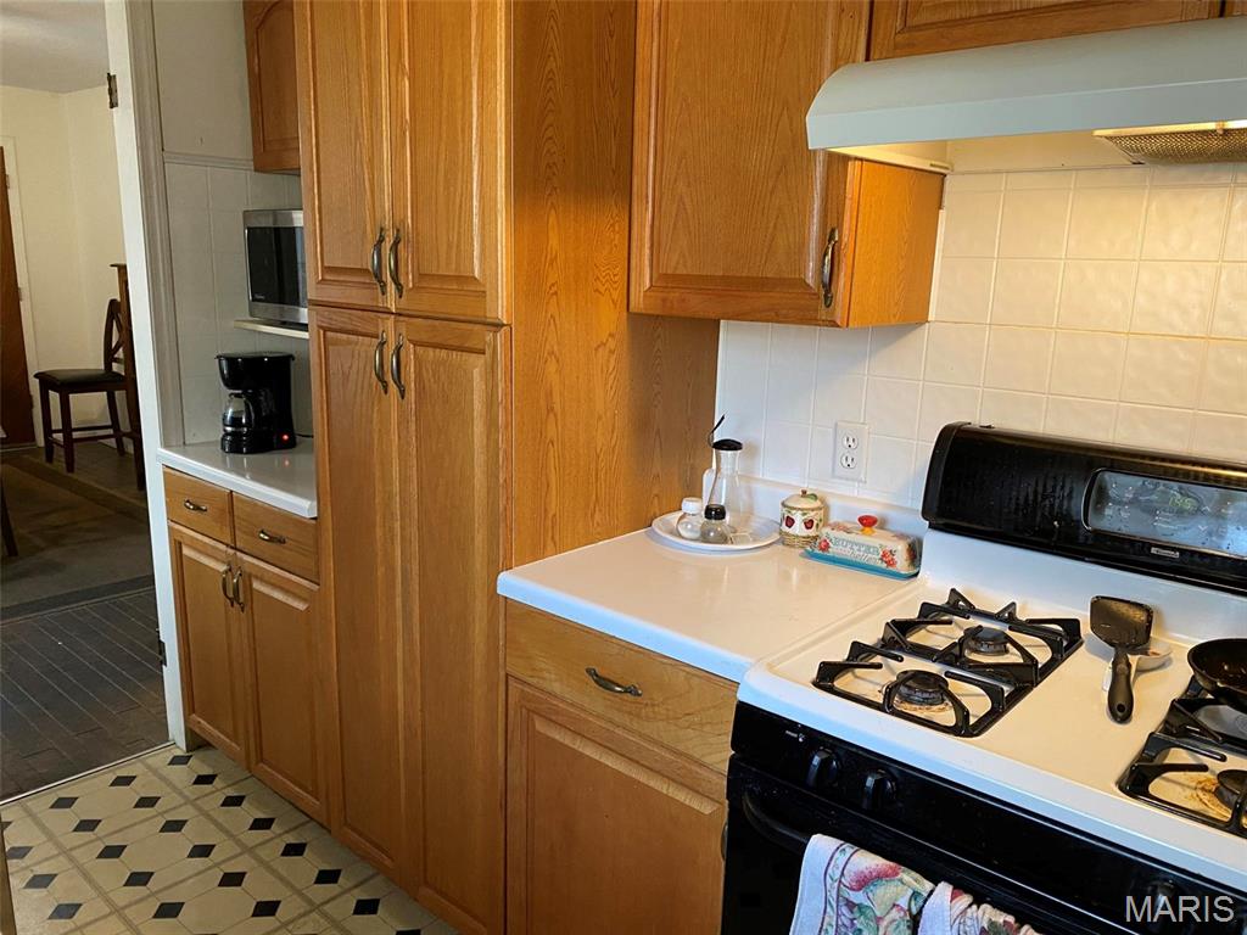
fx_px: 937
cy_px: 468
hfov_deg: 67.3
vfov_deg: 53.1
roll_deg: -1.7
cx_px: 624
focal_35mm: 26
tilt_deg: -12.0
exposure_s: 1/60
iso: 160
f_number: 1.8
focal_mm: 4.25
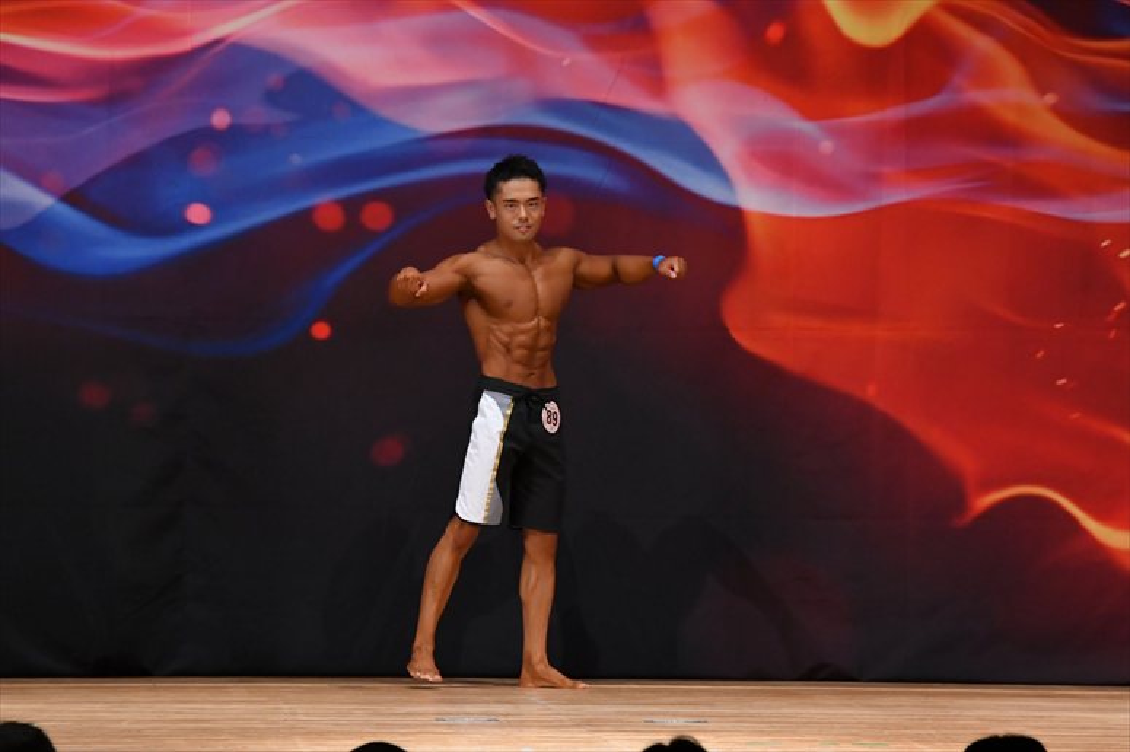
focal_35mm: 240
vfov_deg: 5.7
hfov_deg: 8.6
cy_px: 376
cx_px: 565
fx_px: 7530
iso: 3200
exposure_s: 1/400
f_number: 5.6
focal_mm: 160
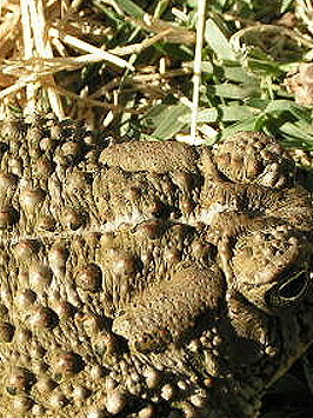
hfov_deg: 8.0
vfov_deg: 10.7
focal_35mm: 185
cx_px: 78
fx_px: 2232
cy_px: 296
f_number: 5
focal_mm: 12.6
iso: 50
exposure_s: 1/250
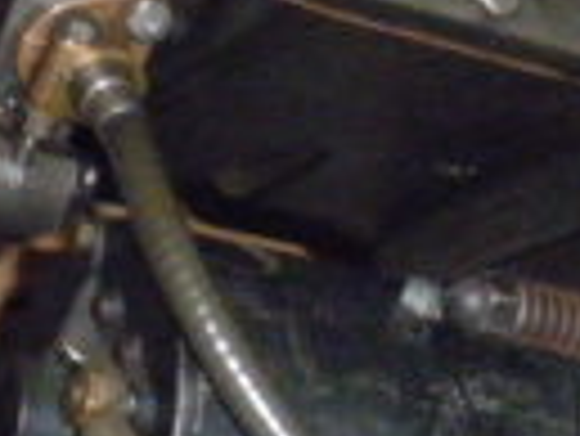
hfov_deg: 11.0
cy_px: 440
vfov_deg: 8.3
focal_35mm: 179
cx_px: 522
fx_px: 3002
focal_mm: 6.4
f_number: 8.8
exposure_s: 1/50
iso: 800
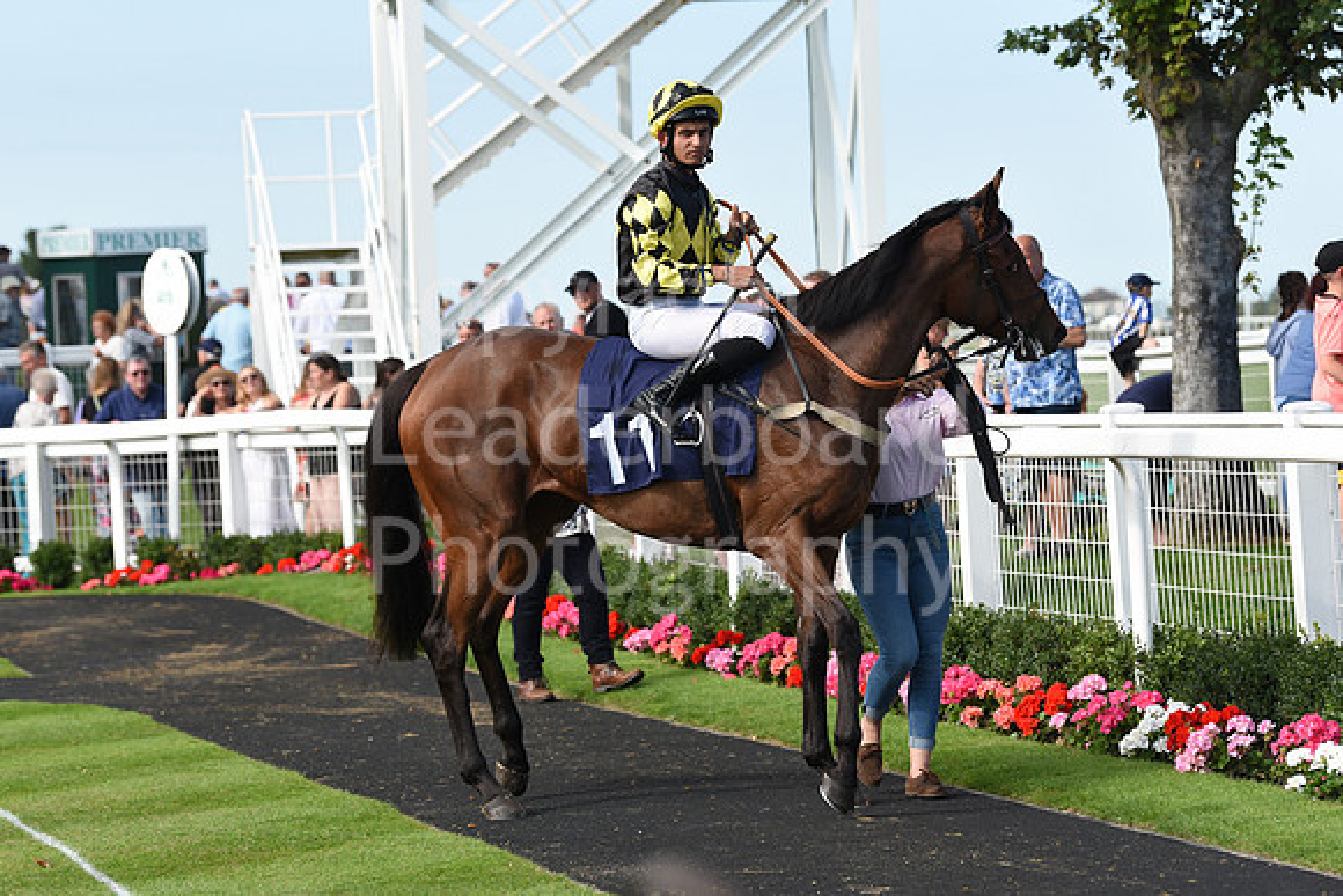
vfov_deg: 10.2
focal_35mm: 135
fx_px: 5037
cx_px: 672
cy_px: 448
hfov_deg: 15.2
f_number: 5.6
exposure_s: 1/1250
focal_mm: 135
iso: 400
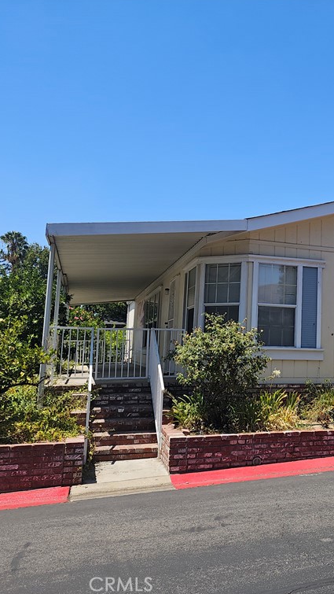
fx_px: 535
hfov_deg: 32.7
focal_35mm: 34
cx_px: 308
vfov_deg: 58.0
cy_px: 293
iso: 10
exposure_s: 1/598
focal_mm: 6.3
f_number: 1.7
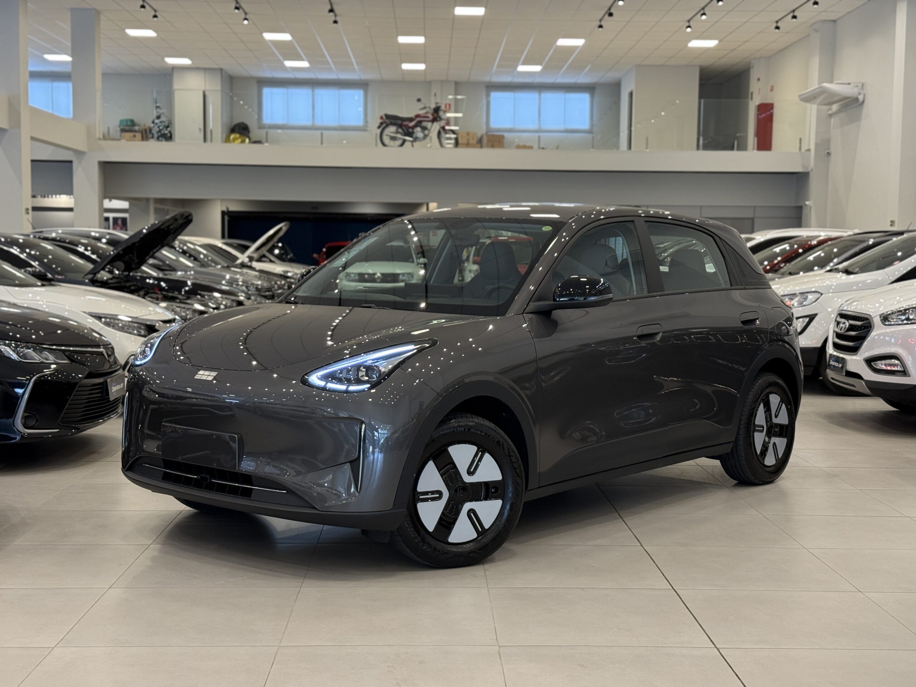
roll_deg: -1.1
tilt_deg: -4.2
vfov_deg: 30.3
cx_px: 458
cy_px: 344
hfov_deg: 39.7
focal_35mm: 48
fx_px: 1270
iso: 160
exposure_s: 1/60
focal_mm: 6.76
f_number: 1.78
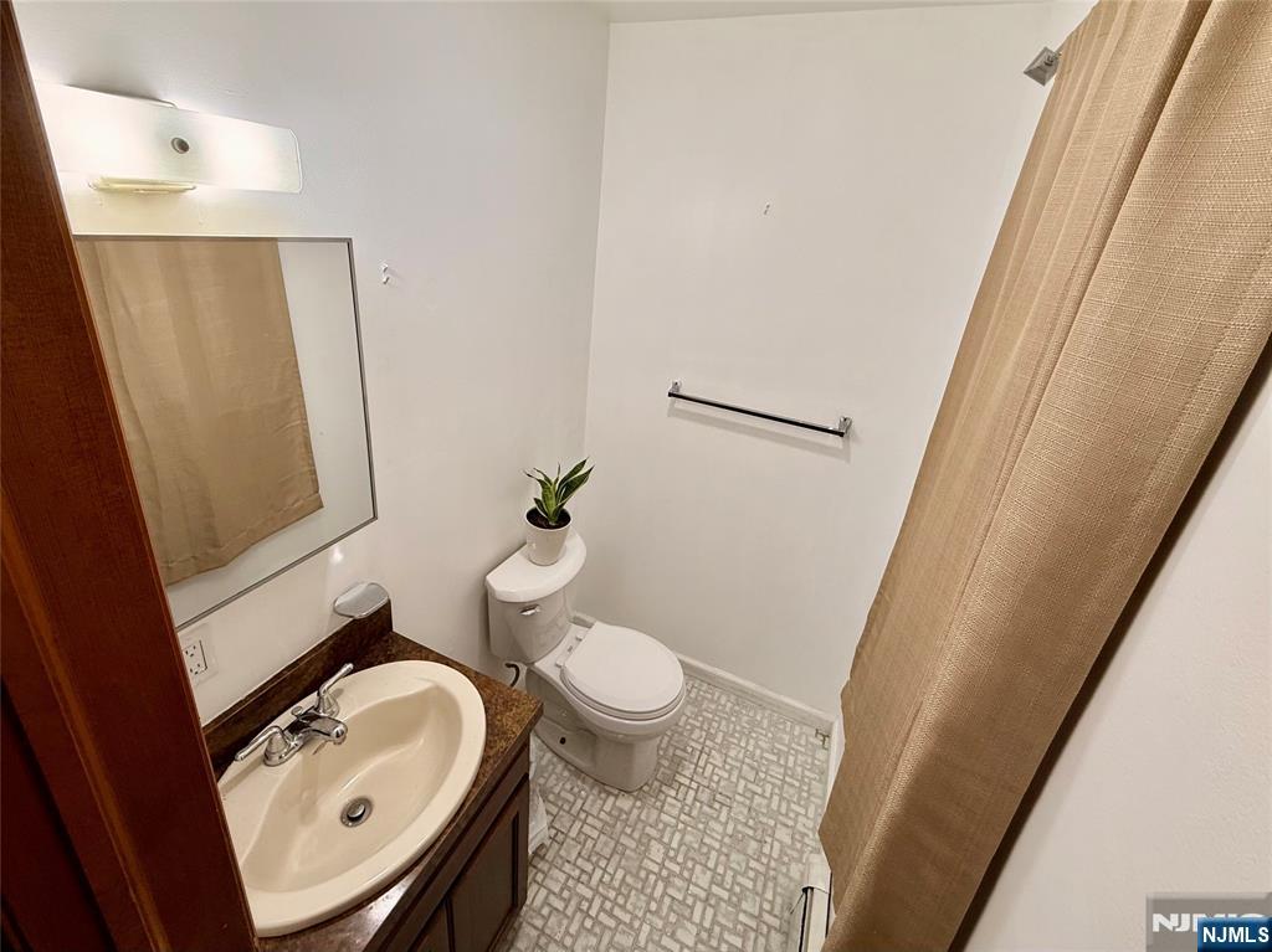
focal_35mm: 14
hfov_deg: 102.1
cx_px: 636
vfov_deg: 85.6
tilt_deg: -21.7
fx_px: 514
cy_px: 476
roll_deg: -6.9
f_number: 2.2
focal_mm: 2.22
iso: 80
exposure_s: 1/120
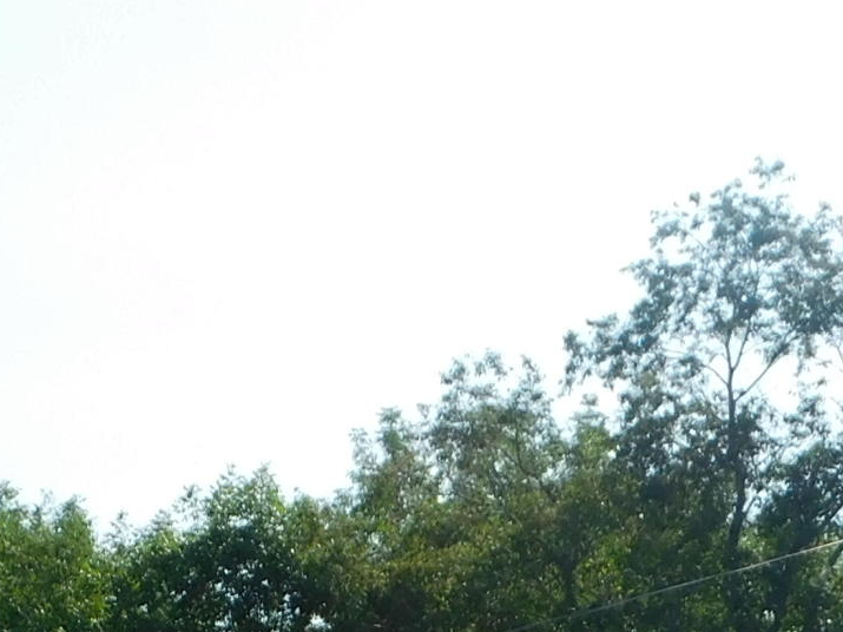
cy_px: 1247
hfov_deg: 13.0
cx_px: 96
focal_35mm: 151
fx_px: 3677
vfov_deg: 9.2
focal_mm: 6.3
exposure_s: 1/1000
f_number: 3.5
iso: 125
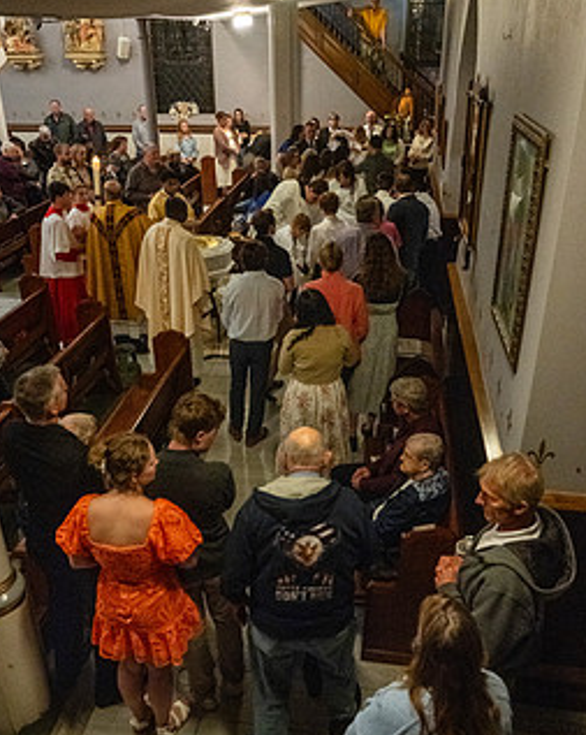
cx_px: 276
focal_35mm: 32
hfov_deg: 45.7
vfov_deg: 55.7
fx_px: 695
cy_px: 373
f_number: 7.1
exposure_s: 1/60
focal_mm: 24
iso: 5000
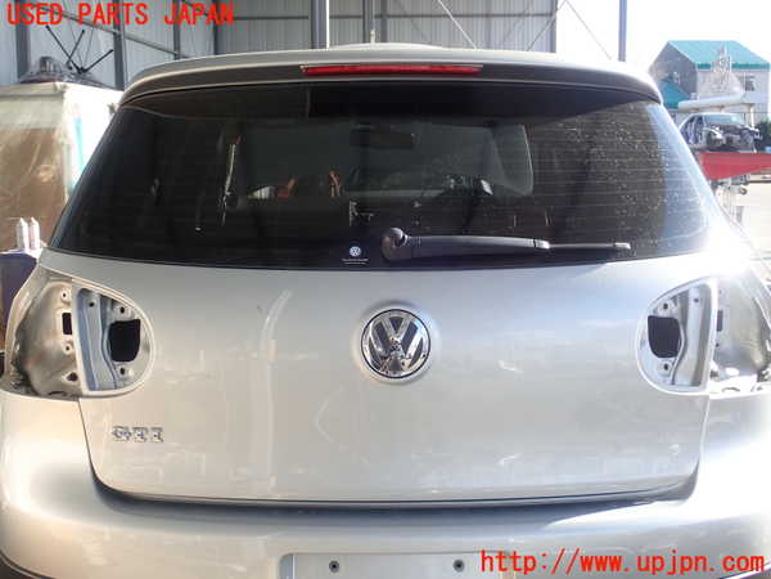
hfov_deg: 43.9
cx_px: 386
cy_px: 290
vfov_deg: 33.6
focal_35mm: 43
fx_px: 958
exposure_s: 1/160
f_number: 4
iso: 125
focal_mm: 7.86
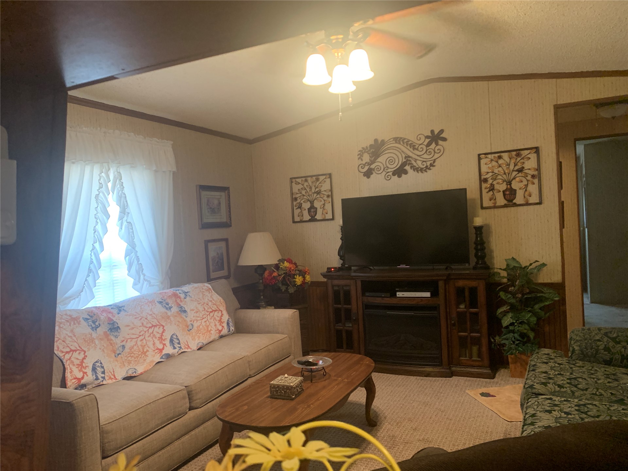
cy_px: 236
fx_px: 472
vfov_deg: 53.1
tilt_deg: -1.0
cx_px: 314
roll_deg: +1.8
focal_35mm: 26
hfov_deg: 67.3
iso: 250
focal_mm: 4.25
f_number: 1.8
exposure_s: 1/40
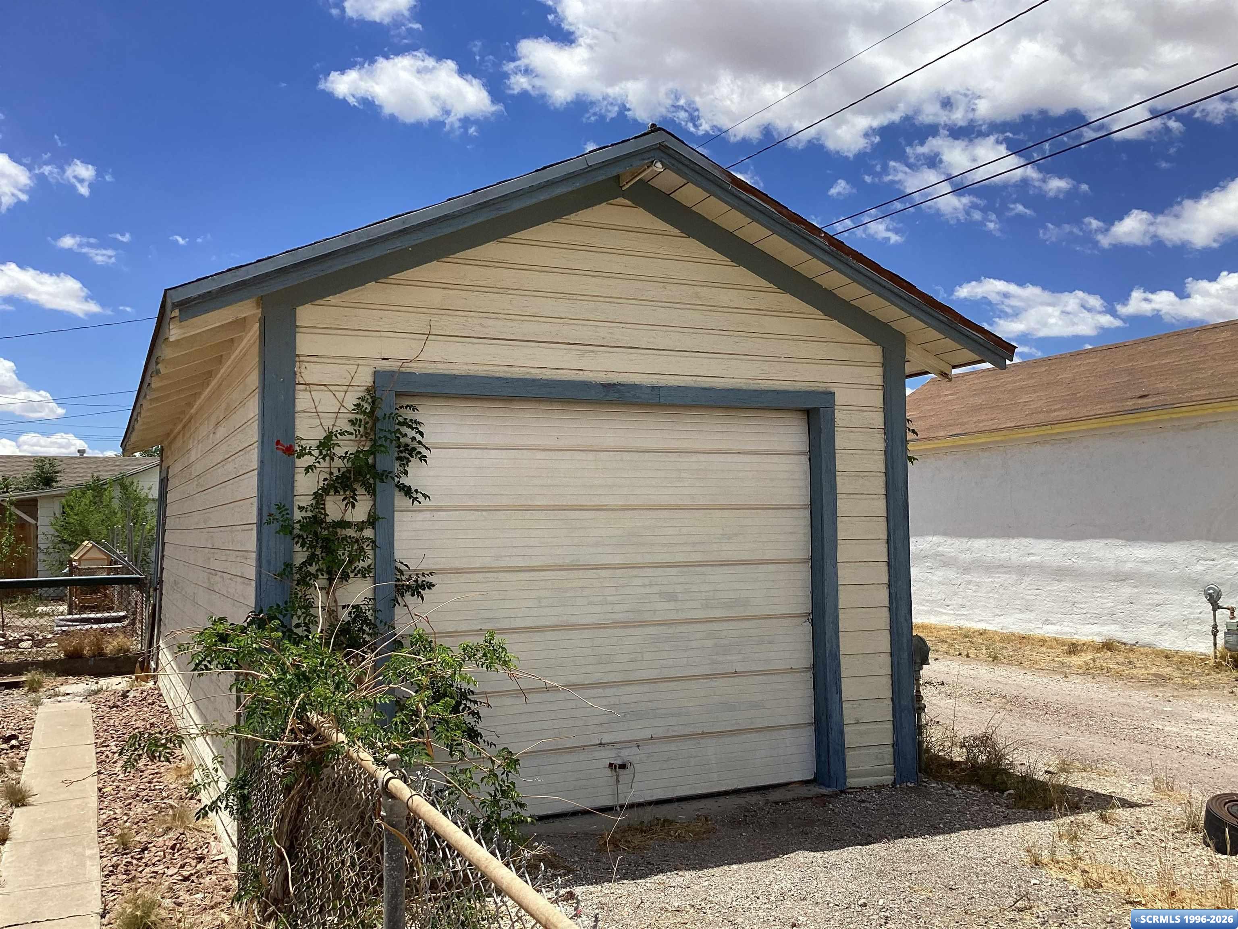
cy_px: 464
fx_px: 1109
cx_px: 619
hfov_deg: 58.4
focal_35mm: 31
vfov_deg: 45.4
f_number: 2.4
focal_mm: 3.3
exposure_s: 1/1698
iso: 25
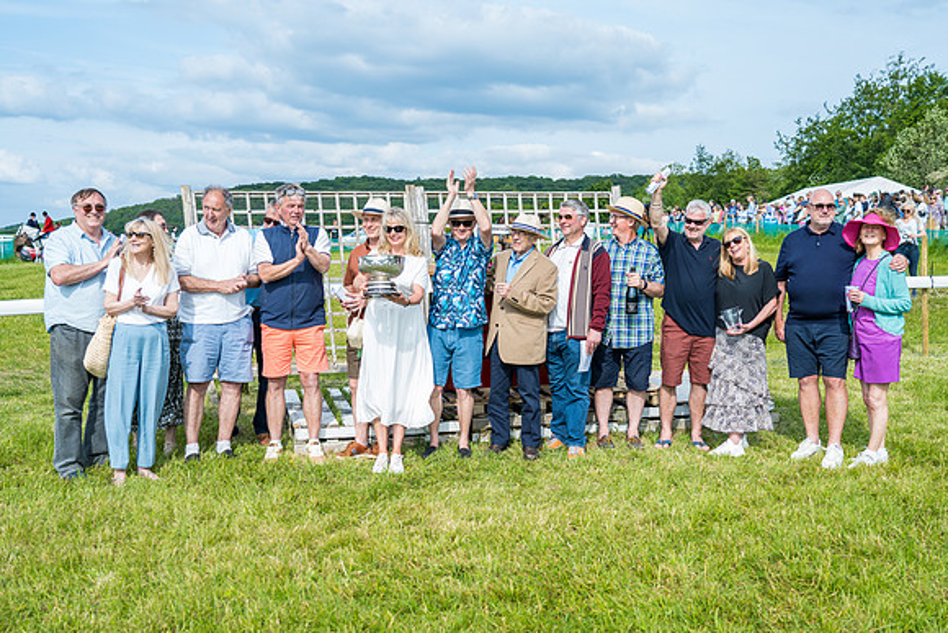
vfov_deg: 35.7
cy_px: 338
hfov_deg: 51.6
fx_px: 980
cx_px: 498
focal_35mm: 37
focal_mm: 34
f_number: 4.5
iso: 50
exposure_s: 1/250
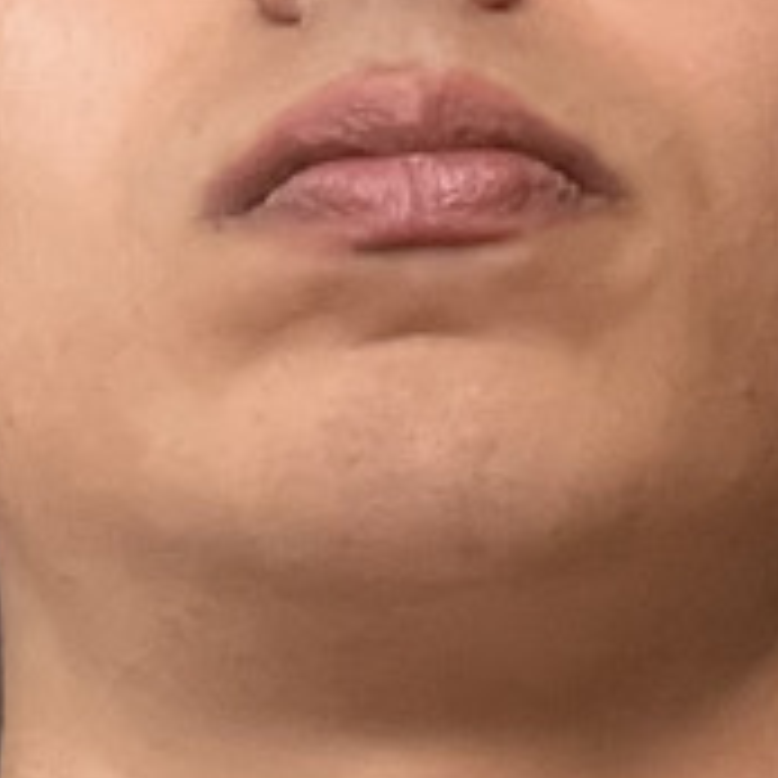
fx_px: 3992
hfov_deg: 11.1
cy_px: -616
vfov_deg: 10.5
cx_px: 328
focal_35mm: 157
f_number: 2.2
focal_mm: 2.71
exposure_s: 1/30
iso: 640
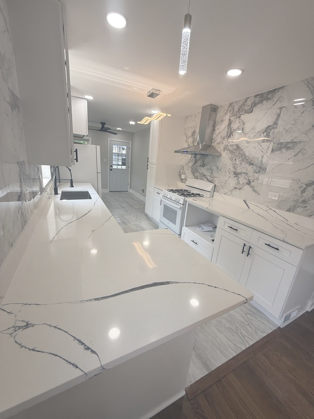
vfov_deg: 102.1
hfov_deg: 85.7
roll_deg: -4.9
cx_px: 157
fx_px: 169
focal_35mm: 14
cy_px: 210
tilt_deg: -14.7
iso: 64
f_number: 2.2
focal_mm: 2.22
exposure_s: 1/164
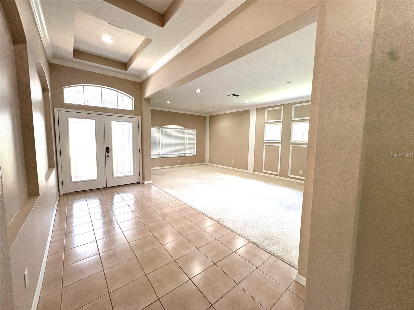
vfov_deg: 85.7
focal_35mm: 14
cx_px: 207
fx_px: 167
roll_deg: -2.1
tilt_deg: -5.0
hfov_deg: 102.1
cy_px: 155
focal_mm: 2.22
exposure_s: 1/120
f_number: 2.2
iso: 160
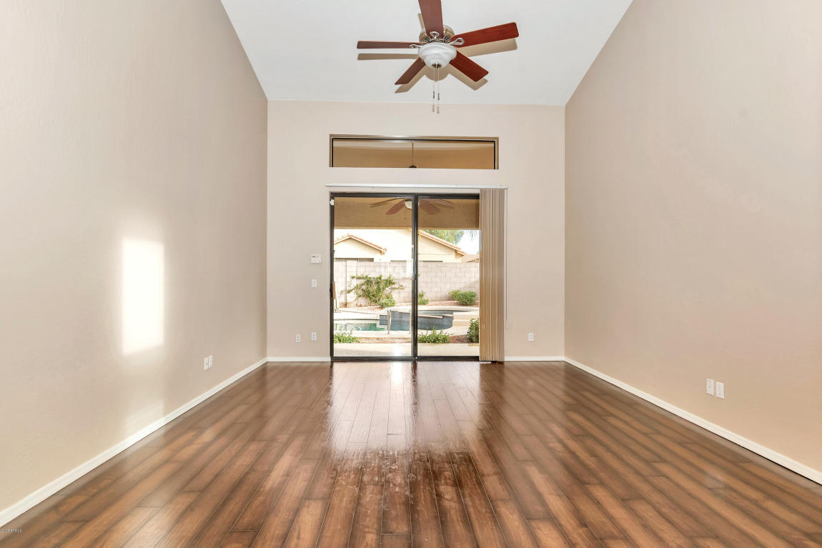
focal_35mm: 17
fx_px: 388
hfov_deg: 93.3
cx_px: 411
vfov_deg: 70.5
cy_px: 274
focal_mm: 17
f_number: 7.1
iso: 500
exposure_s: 1/100
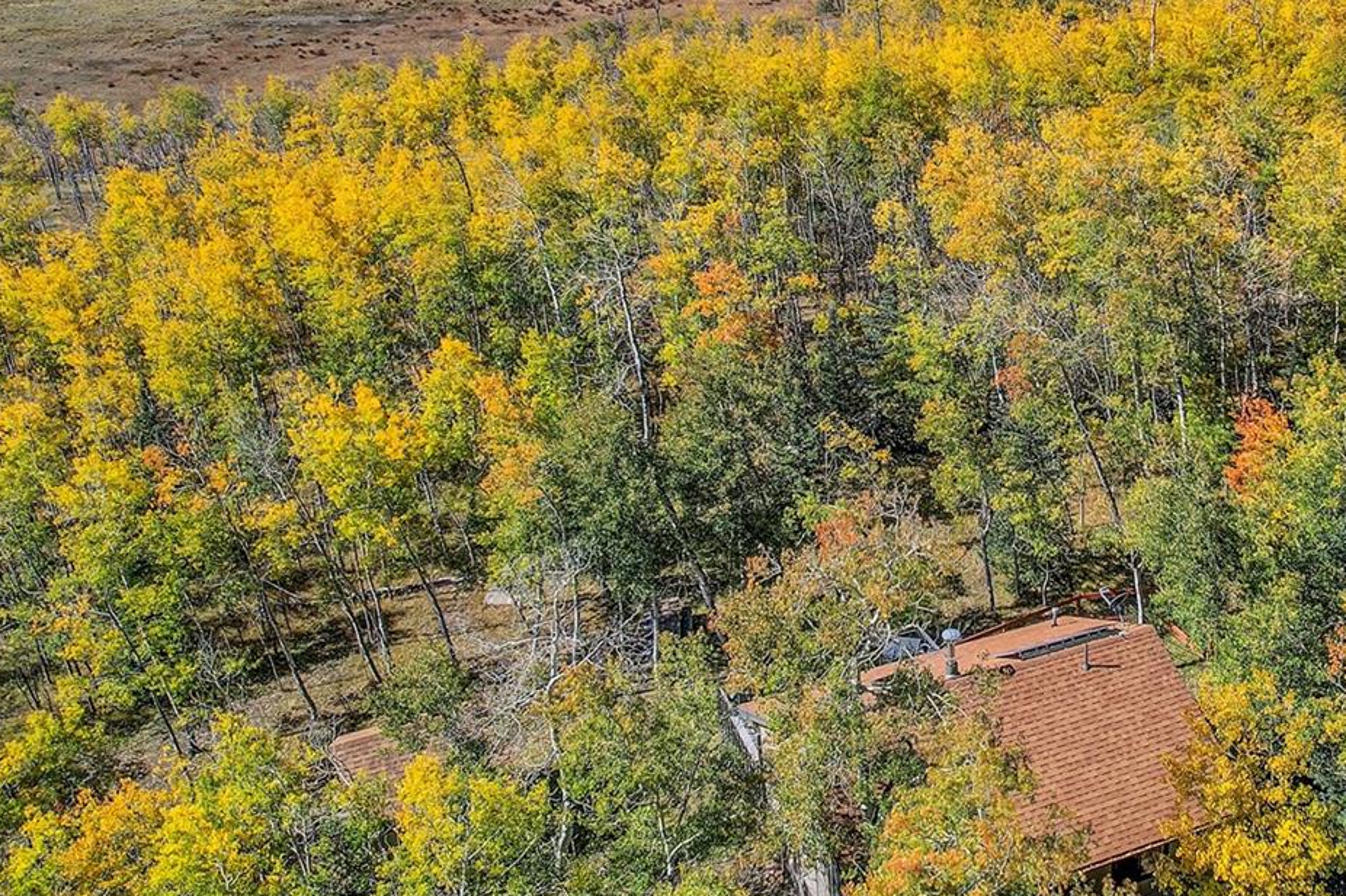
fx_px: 1420
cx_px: 1032
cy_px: 330
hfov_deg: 48.5
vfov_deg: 34.8
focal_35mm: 38
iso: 110
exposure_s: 1/3000
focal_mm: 8.4
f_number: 2.8
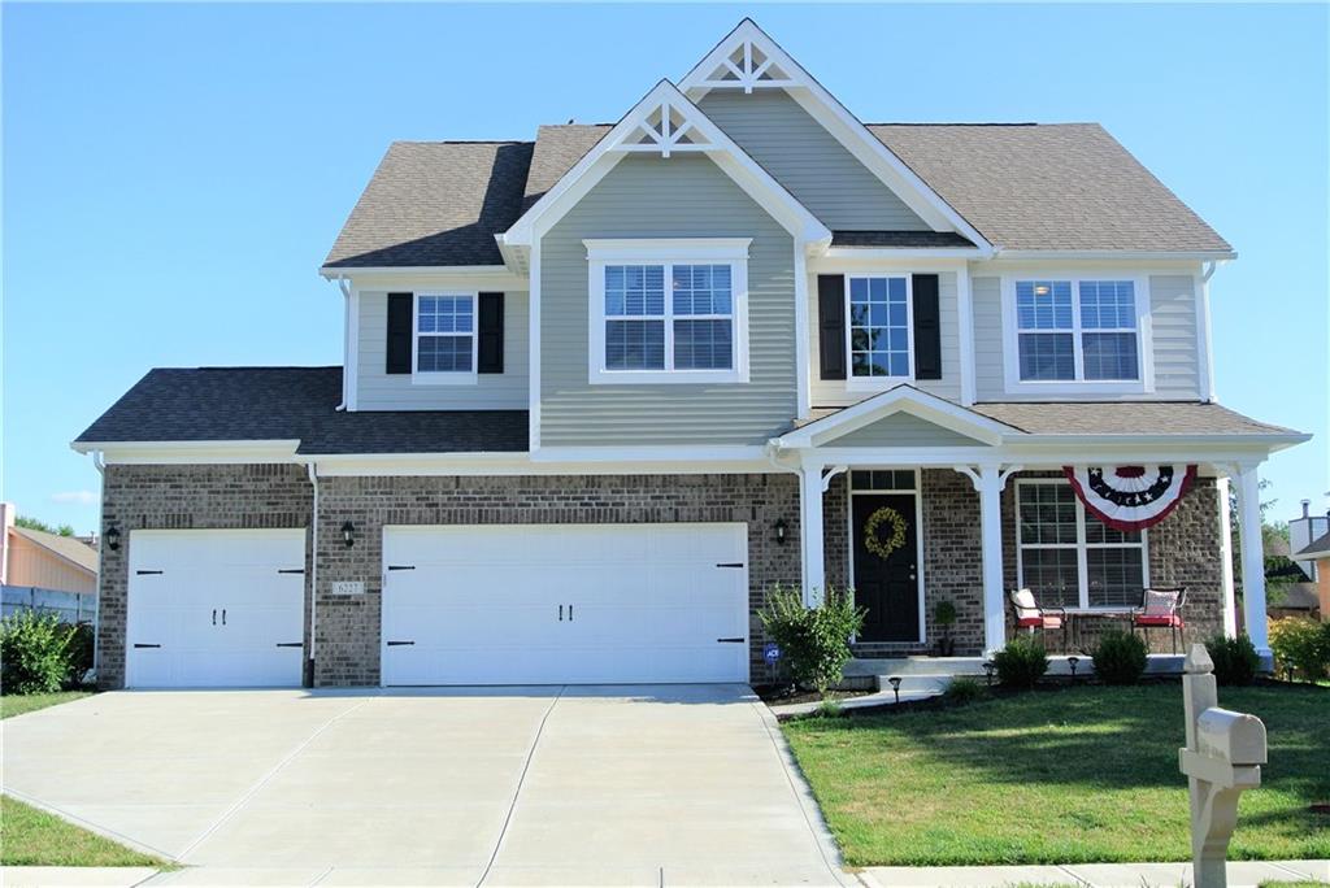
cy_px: 444
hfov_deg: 46.4
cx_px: 665
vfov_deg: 31.9
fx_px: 1552
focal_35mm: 42
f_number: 4.5
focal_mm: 15.7
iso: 100
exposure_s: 1/500
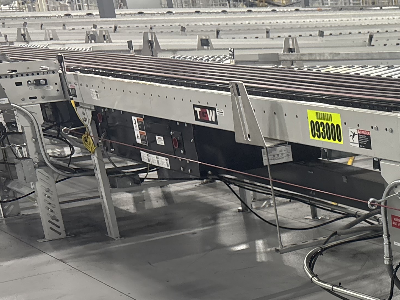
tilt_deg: -21.7
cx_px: 552
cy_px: 317
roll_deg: +1.6
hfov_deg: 23.2
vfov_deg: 19.7
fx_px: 832
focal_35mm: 72
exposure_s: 1/60
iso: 200
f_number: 1.6
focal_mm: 5.96
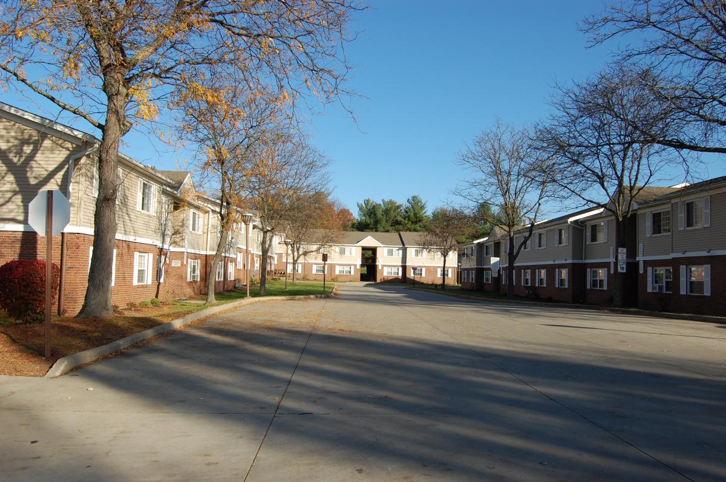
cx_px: 363
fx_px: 544
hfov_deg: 67.4
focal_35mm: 27
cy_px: 241
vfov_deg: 47.8
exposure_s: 1/320
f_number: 9
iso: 200
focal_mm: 18
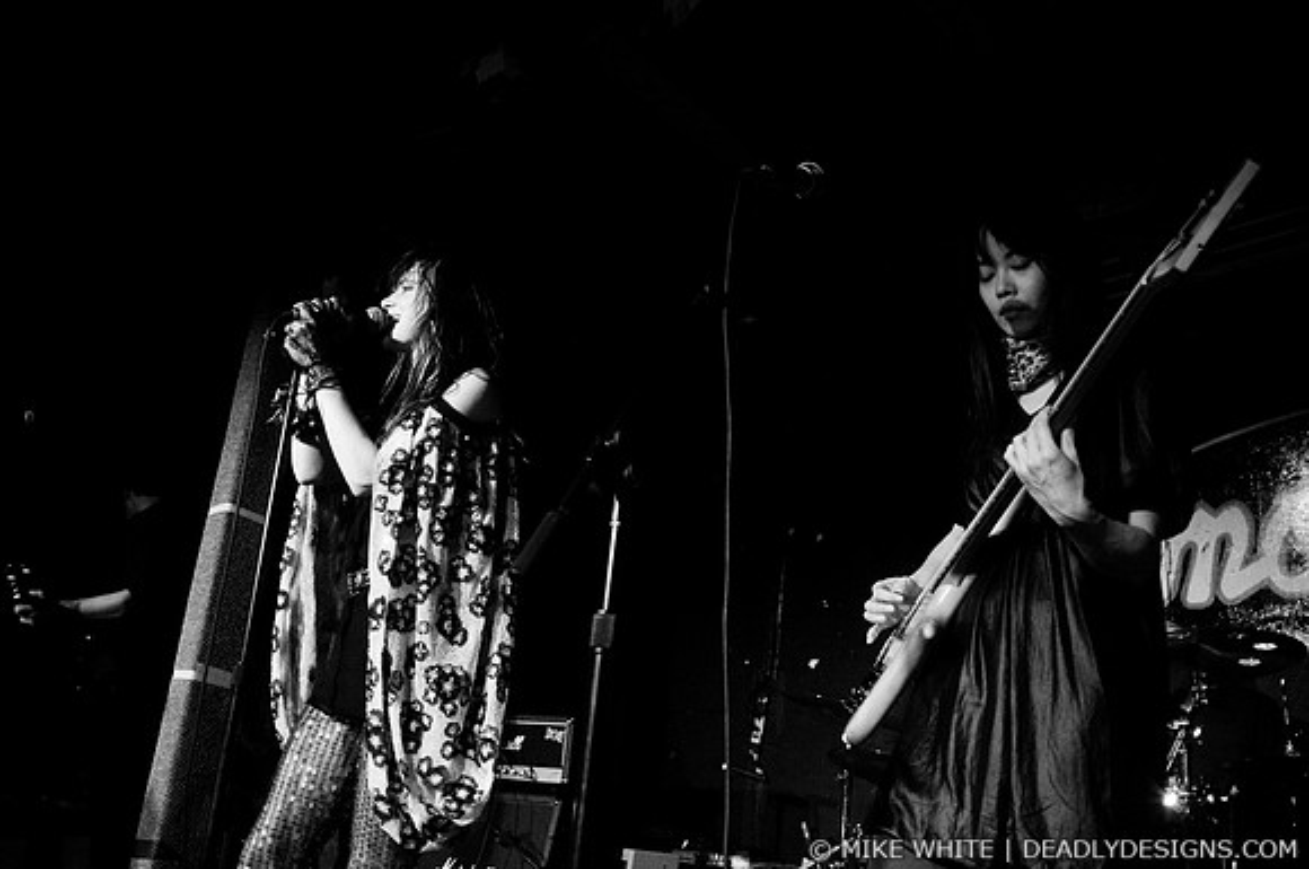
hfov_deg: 62.0
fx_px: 1089
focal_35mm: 30
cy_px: 434
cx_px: 654
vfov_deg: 43.5
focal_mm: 20
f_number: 2.8
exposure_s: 1/50
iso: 1000
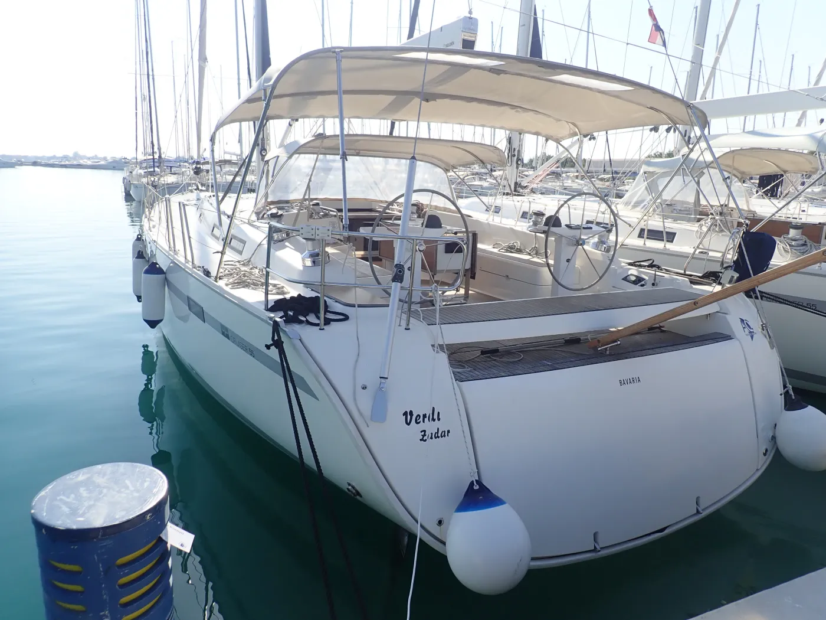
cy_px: 310
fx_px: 597
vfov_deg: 54.9
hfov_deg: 69.4
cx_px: 413
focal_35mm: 25
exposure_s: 1/1000
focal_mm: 4.5
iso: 100
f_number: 2.8
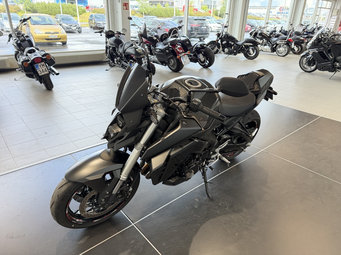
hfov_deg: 71.6
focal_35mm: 24
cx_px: 170
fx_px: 236
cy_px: 128
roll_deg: -1.5
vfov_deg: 56.8
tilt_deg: -24.6
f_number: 1.78
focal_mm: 6.76
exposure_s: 1/170
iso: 200
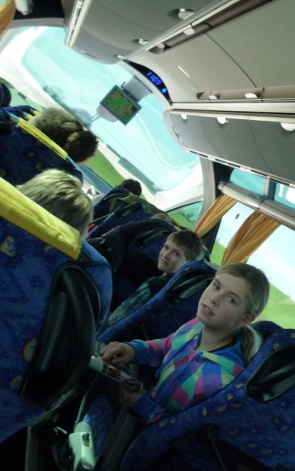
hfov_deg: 34.5
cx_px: 224
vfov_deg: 54.0
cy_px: 234
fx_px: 463
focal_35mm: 36
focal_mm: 4.4
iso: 320
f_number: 2.8
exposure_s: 1/80
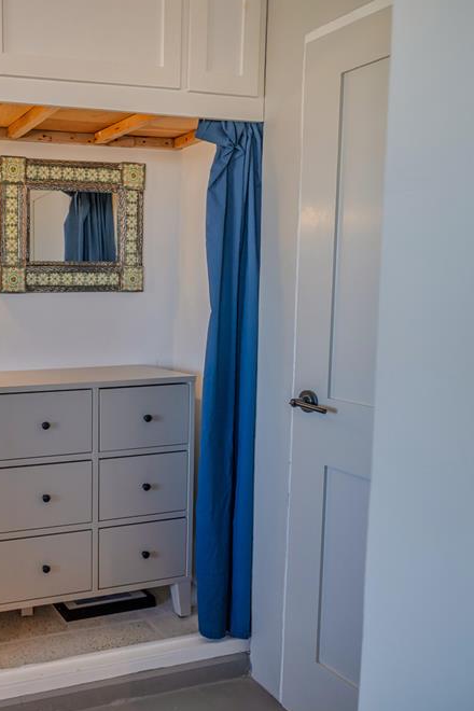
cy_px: 359
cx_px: 9
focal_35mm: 31
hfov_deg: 38.0
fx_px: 612
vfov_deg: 60.3
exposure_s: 1/200
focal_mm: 20
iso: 320
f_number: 2.8
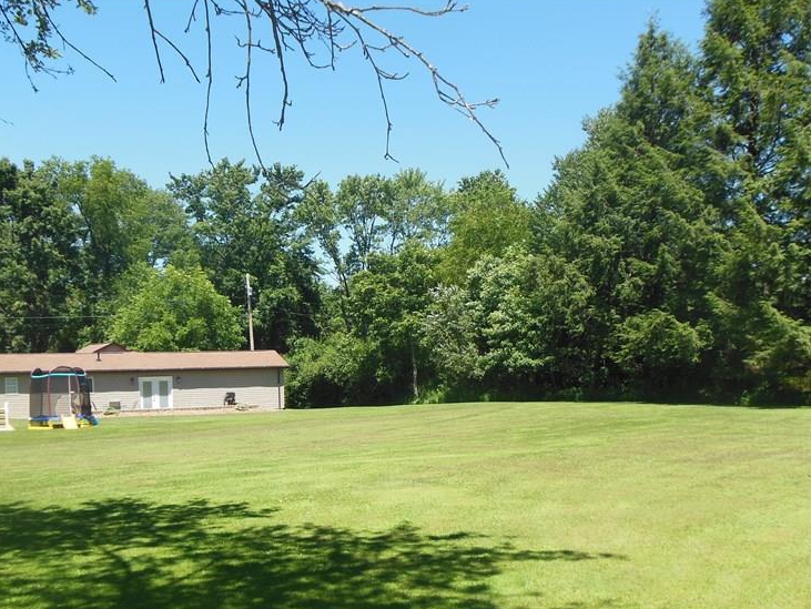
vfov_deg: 40.1
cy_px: 420
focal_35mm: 35
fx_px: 820
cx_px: 368
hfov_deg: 52.5
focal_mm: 4.5
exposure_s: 1/800
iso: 125
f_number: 3.2
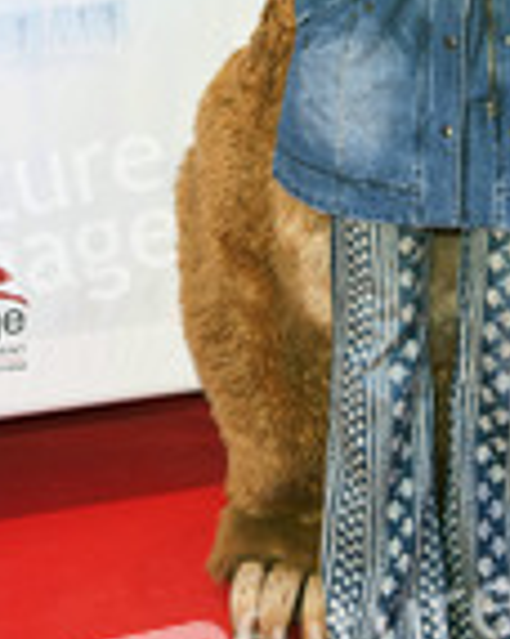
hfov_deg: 15.2
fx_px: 1891
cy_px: 18
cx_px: 441
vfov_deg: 18.7
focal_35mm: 100
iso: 1600
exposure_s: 1/200
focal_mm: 38
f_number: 5.6
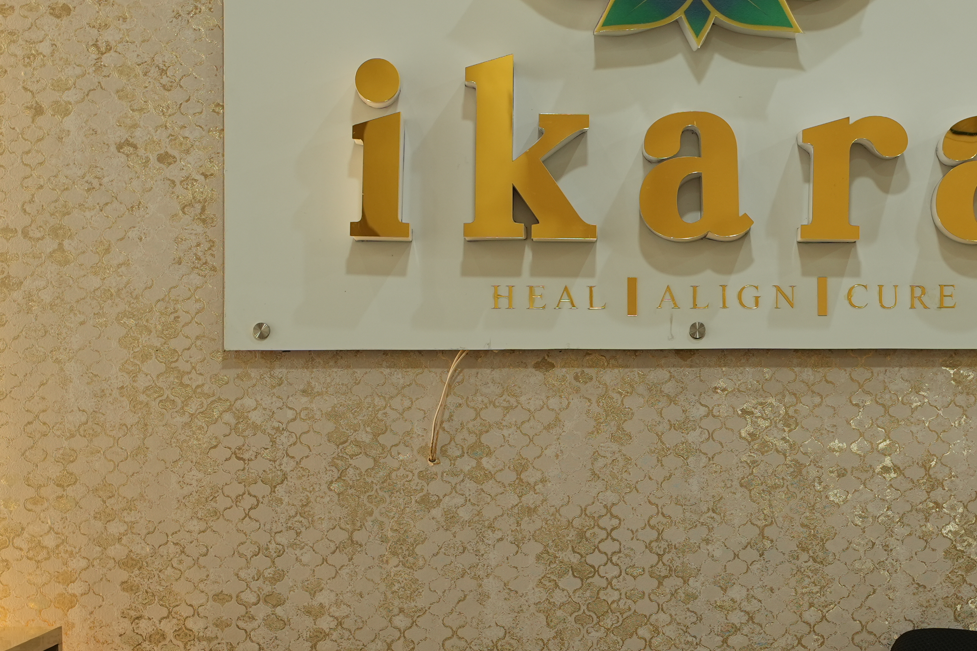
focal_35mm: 95
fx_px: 2578
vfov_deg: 14.4
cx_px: 711
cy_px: 434
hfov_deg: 21.3
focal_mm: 35
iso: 250
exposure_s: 1/60
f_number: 2.8
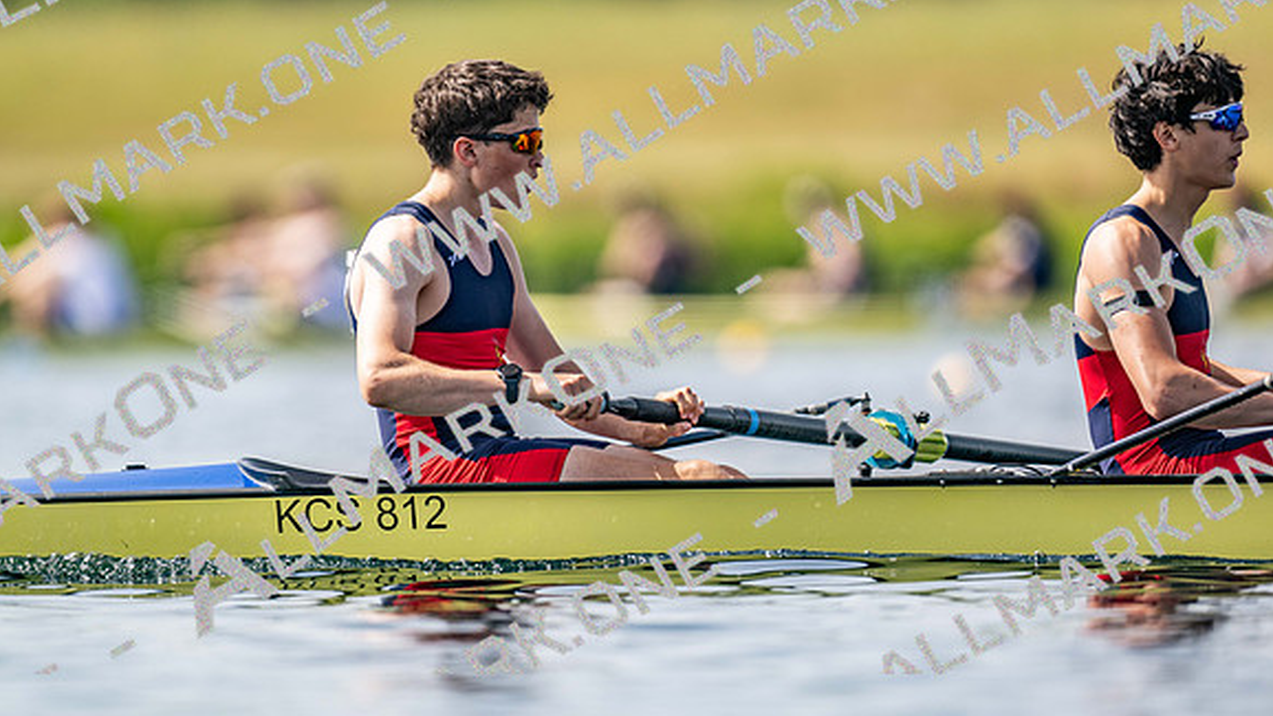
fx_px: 21297
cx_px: 636
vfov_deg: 1.9
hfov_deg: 3.4
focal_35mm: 631
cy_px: 296
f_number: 4
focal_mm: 600
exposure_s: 1/2500
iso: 220
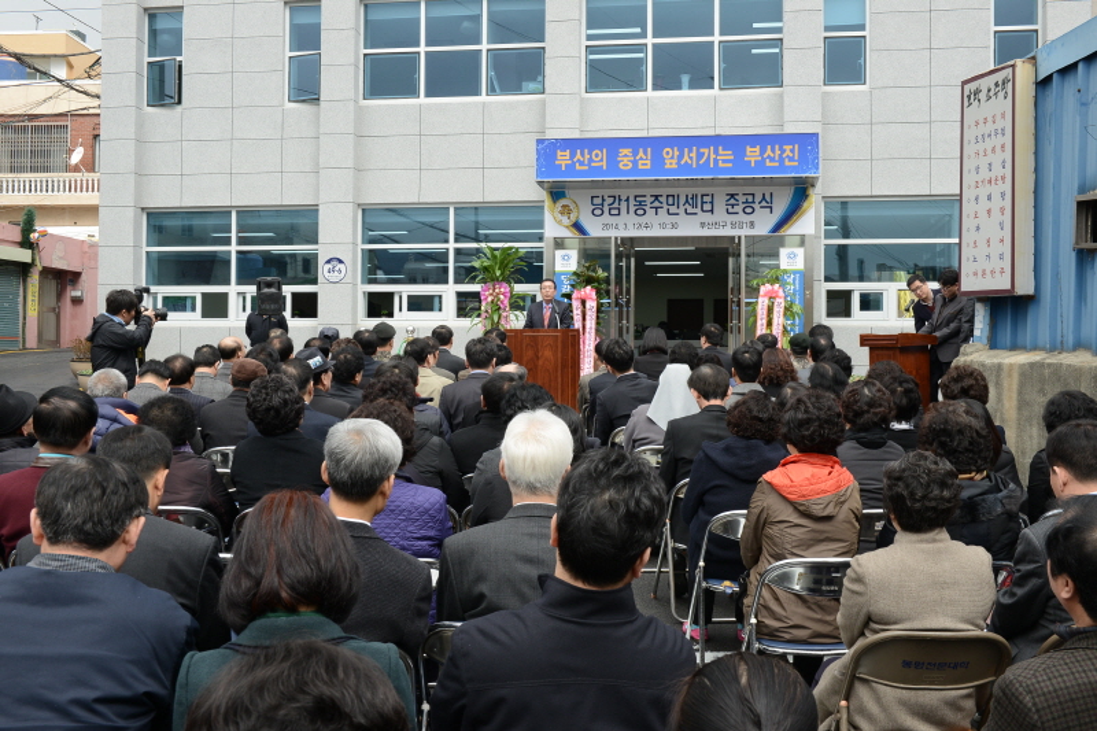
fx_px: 1158
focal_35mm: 38
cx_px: 548
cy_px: 366
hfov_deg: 50.7
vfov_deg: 35.0
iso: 500
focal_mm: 38
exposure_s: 1/100
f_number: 14
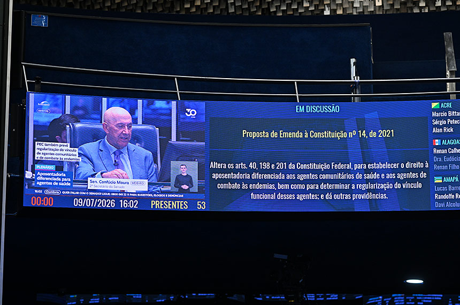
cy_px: 152
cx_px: 230
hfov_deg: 24.0
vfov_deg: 16.0
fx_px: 1084
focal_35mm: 85
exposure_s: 1/125
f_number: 4
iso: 1250
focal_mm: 85
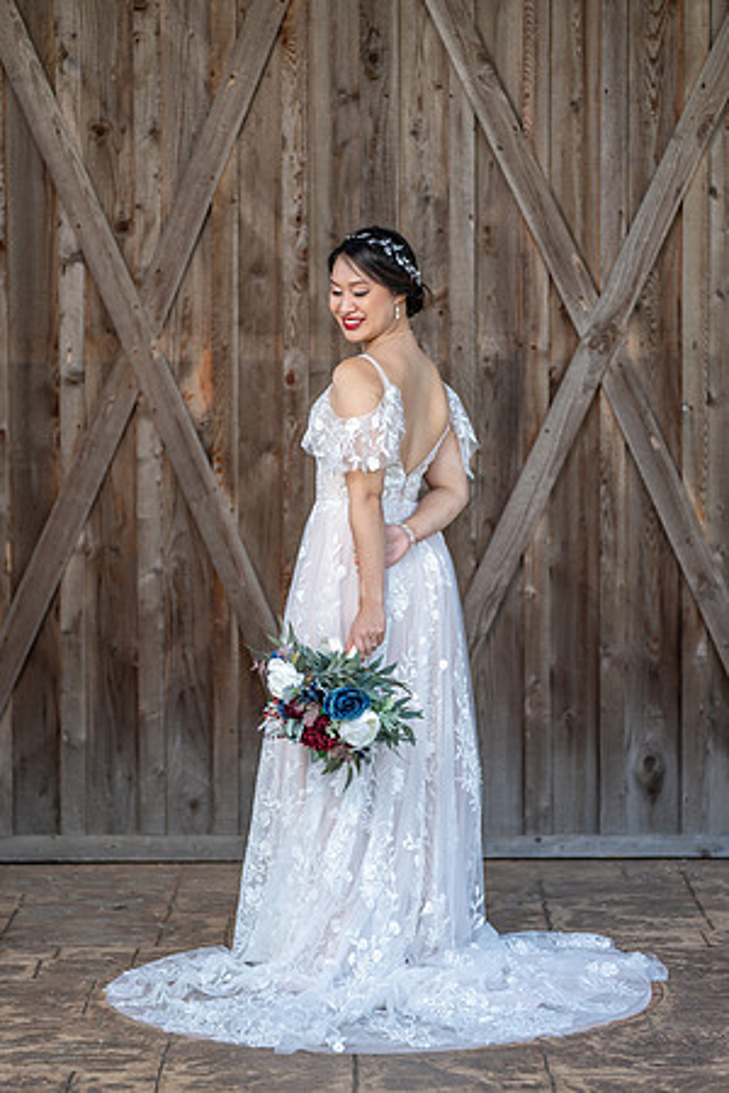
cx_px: 364
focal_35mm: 118
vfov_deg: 17.3
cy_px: 546
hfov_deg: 11.6
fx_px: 3584
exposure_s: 1/250
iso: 50
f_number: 2.8
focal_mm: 118
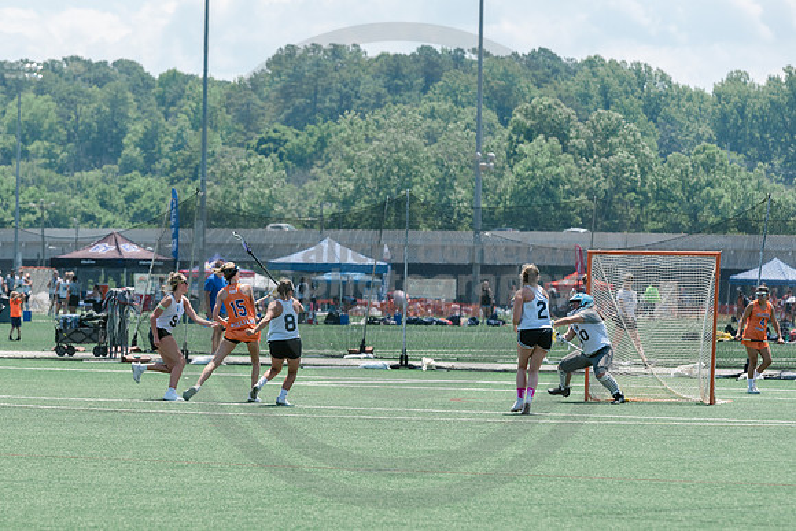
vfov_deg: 5.6
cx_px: 291
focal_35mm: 245
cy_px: 306
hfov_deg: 8.4
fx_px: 5423
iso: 400
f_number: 5
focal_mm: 165
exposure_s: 1/1600
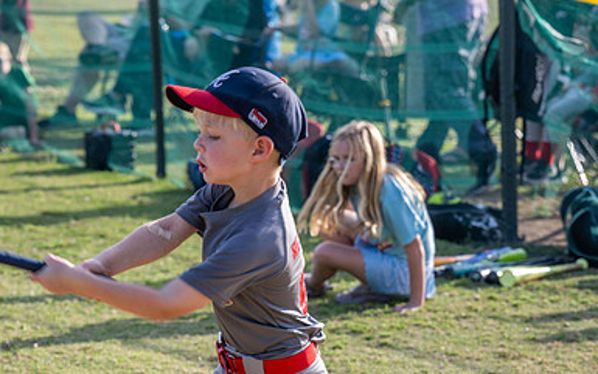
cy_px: 209
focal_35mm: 169
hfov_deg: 12.4
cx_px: 275
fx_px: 2755
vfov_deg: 7.8
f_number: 5.6
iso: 100
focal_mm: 110
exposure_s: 1/200
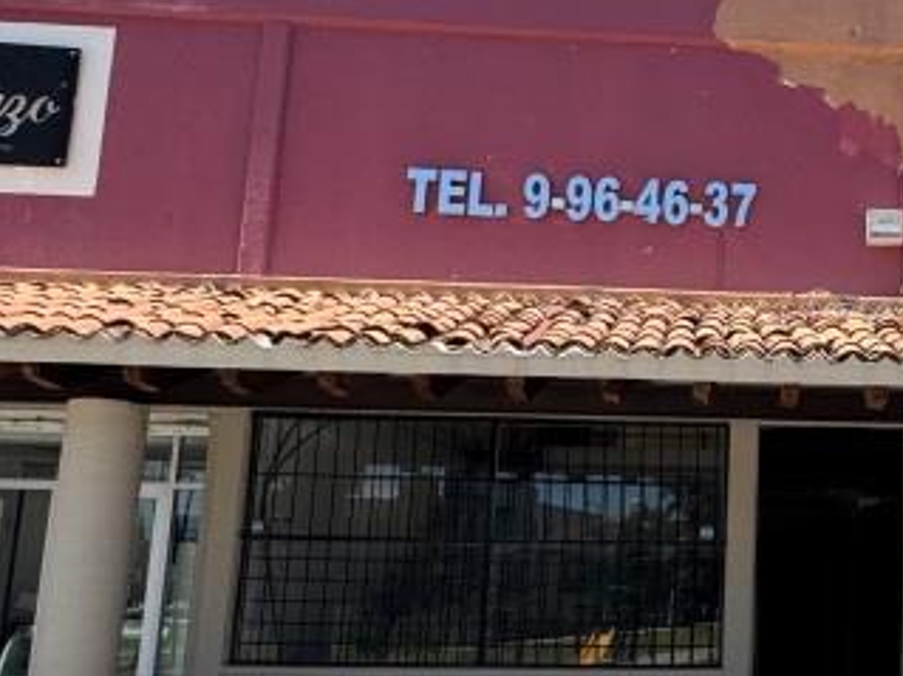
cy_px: 404
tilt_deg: +9.0
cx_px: 897
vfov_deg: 32.1
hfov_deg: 37.7
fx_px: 1173
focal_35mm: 45
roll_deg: -0.8
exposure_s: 1/548
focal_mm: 2.22
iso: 40
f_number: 2.2
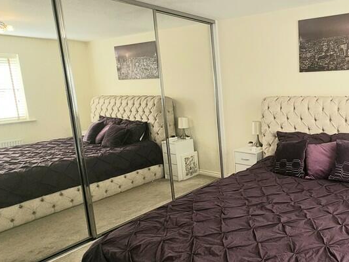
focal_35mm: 25
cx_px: 298
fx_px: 252
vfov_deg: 54.9
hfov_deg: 61.2
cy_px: 126
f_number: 2.2
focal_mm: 2.2
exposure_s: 1/100
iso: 50
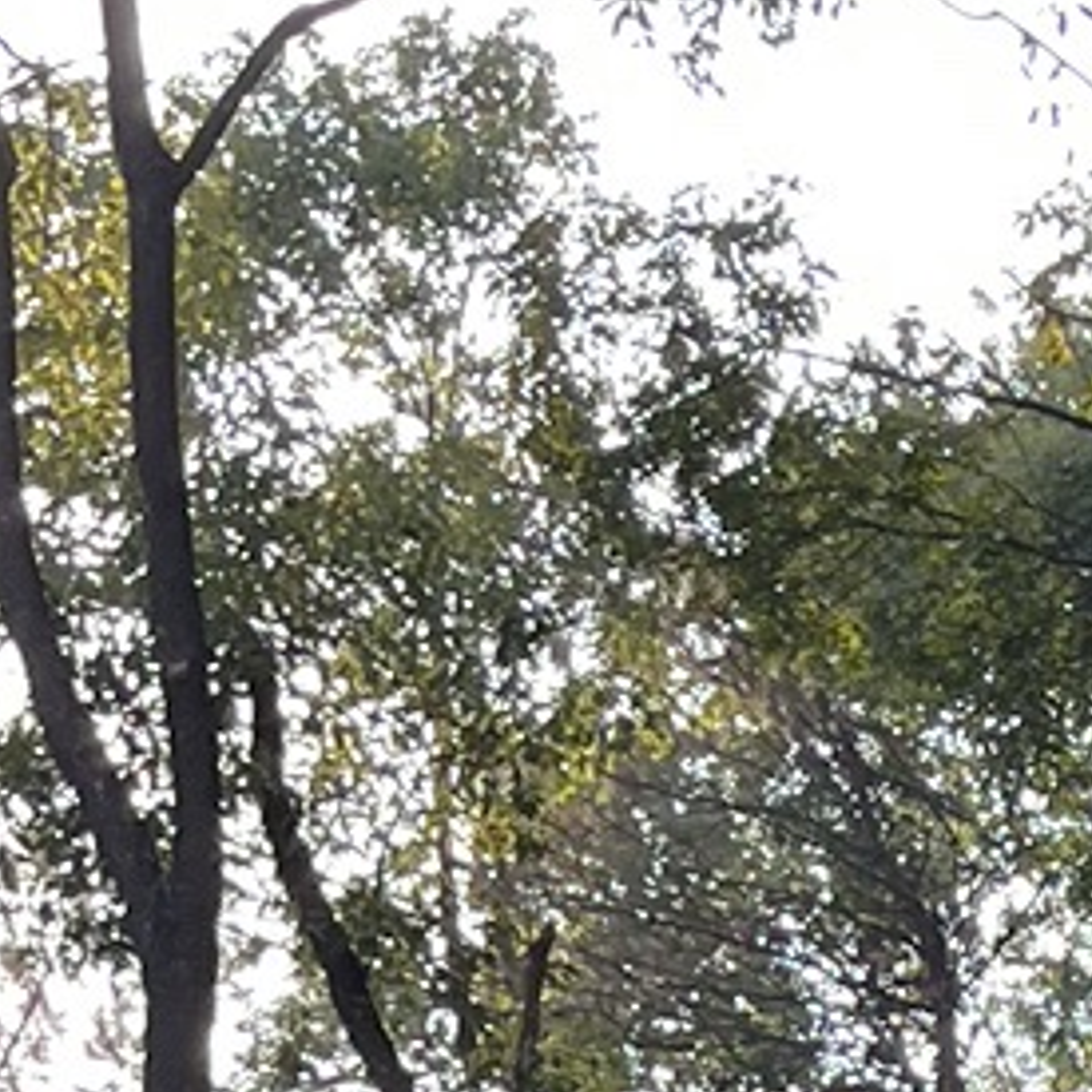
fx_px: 5960
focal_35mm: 167
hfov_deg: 9.5
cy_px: 2208
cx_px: 2514
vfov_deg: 9.7
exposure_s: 1/324
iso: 50
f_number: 1.6
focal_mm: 5.1
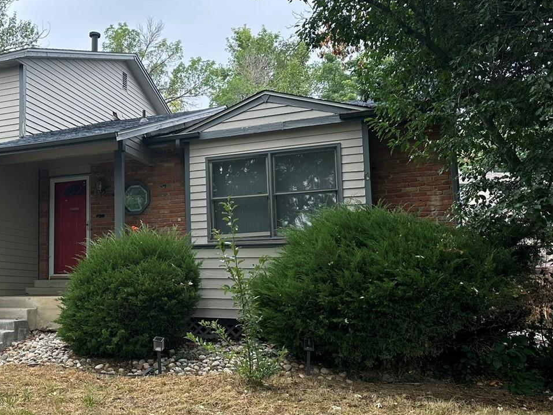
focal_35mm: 40
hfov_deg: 44.3
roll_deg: -0.2
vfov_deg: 36.0
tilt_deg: +8.5
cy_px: 213
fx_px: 639
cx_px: 102
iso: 80
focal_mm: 6.86
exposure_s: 1/422
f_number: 1.78
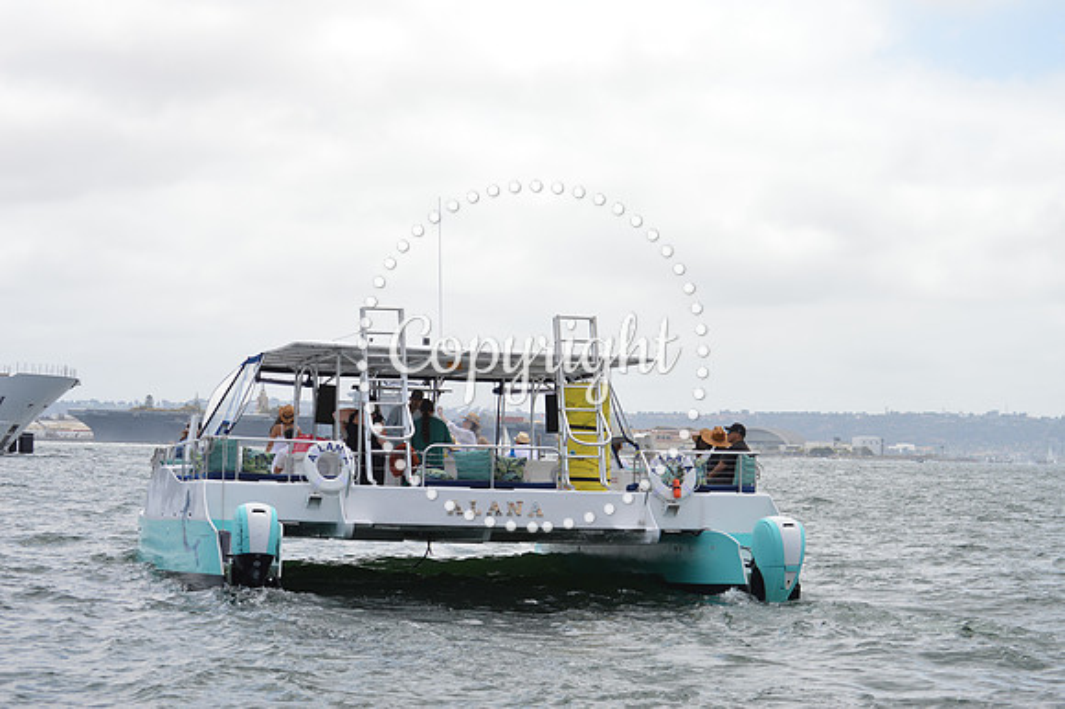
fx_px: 2439
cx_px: 532
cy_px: 354
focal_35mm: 82
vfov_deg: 16.5
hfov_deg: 24.6
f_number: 9
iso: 100
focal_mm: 55
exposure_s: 1/320
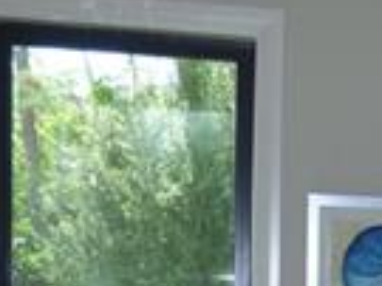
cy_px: 348
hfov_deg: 18.8
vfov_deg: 15.0
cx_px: 529
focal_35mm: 95
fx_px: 1047
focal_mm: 3.58
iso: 125
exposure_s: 1/125
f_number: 2.8
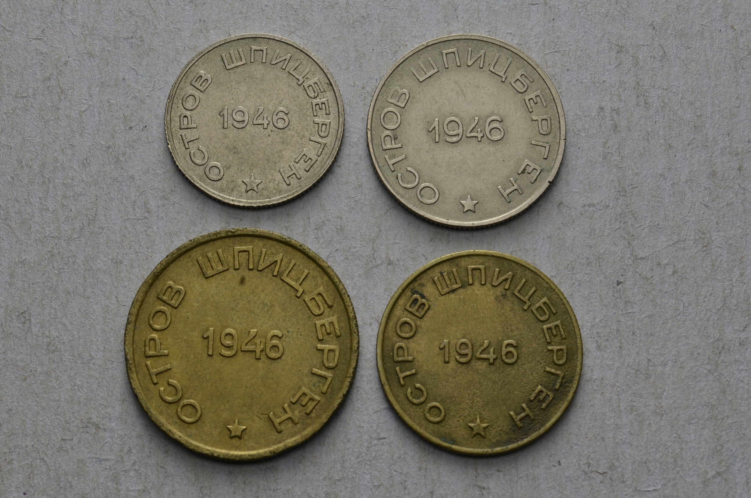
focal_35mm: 82
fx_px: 1717
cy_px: 249
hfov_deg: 24.7
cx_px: 376
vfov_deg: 16.5
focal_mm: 55
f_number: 14
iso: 400
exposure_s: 1/250
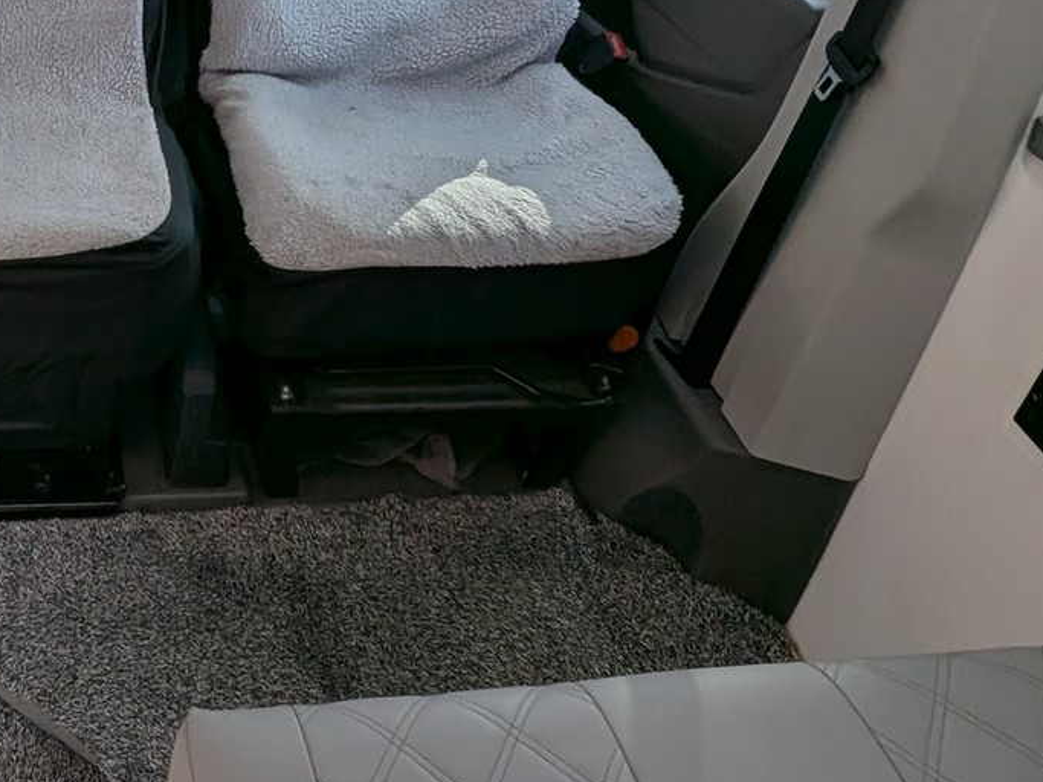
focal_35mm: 39
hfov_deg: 42.2
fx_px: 1175
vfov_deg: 36.1
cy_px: 214
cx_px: 27
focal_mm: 1.95
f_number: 2.2
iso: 39
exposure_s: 1/479
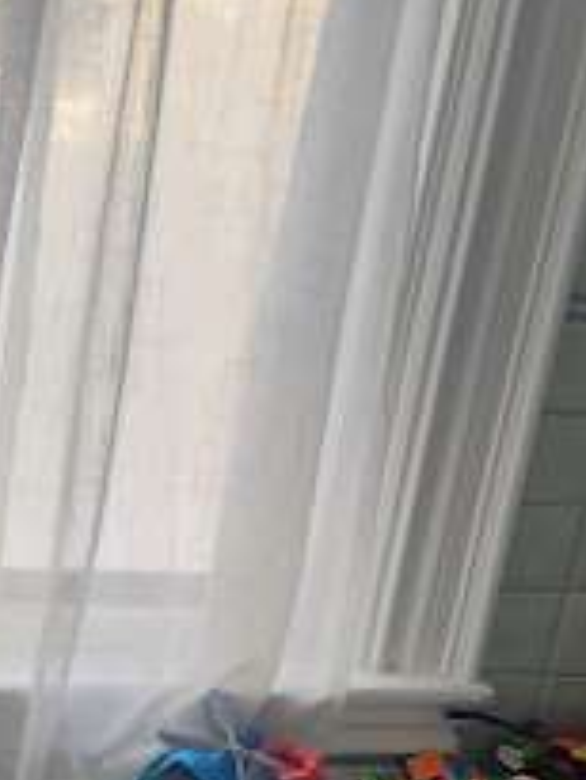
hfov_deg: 20.7
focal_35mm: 65
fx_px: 1466
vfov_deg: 29.4
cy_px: 567
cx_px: -171
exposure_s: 1/60
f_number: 2.2
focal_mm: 2.2
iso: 64
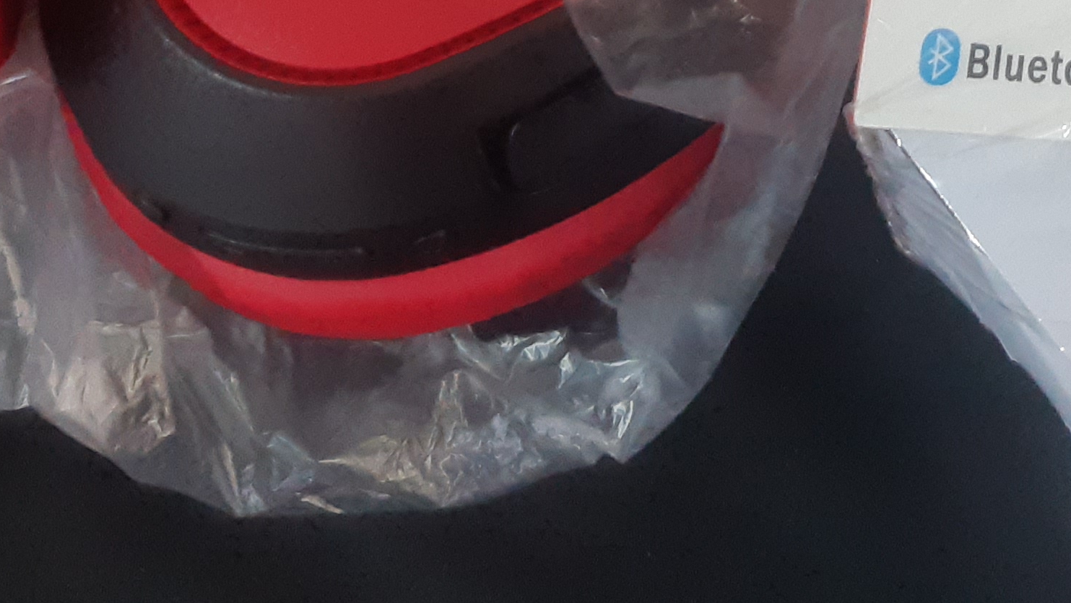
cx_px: 1181
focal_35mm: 88
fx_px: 2499
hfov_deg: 22.8
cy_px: -408
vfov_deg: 12.7
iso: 200
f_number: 1.7
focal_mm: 3.92
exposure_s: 1/50
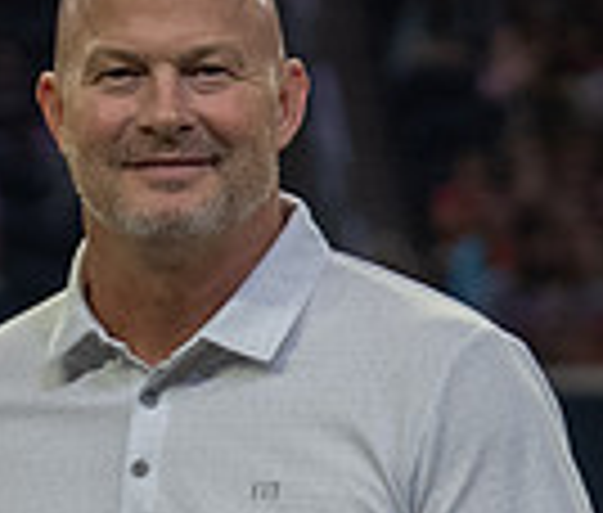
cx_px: -244
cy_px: 1070
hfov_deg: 3.2
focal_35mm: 588
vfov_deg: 2.7
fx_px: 10758
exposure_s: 1/320
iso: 1000
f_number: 2.8
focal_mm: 74
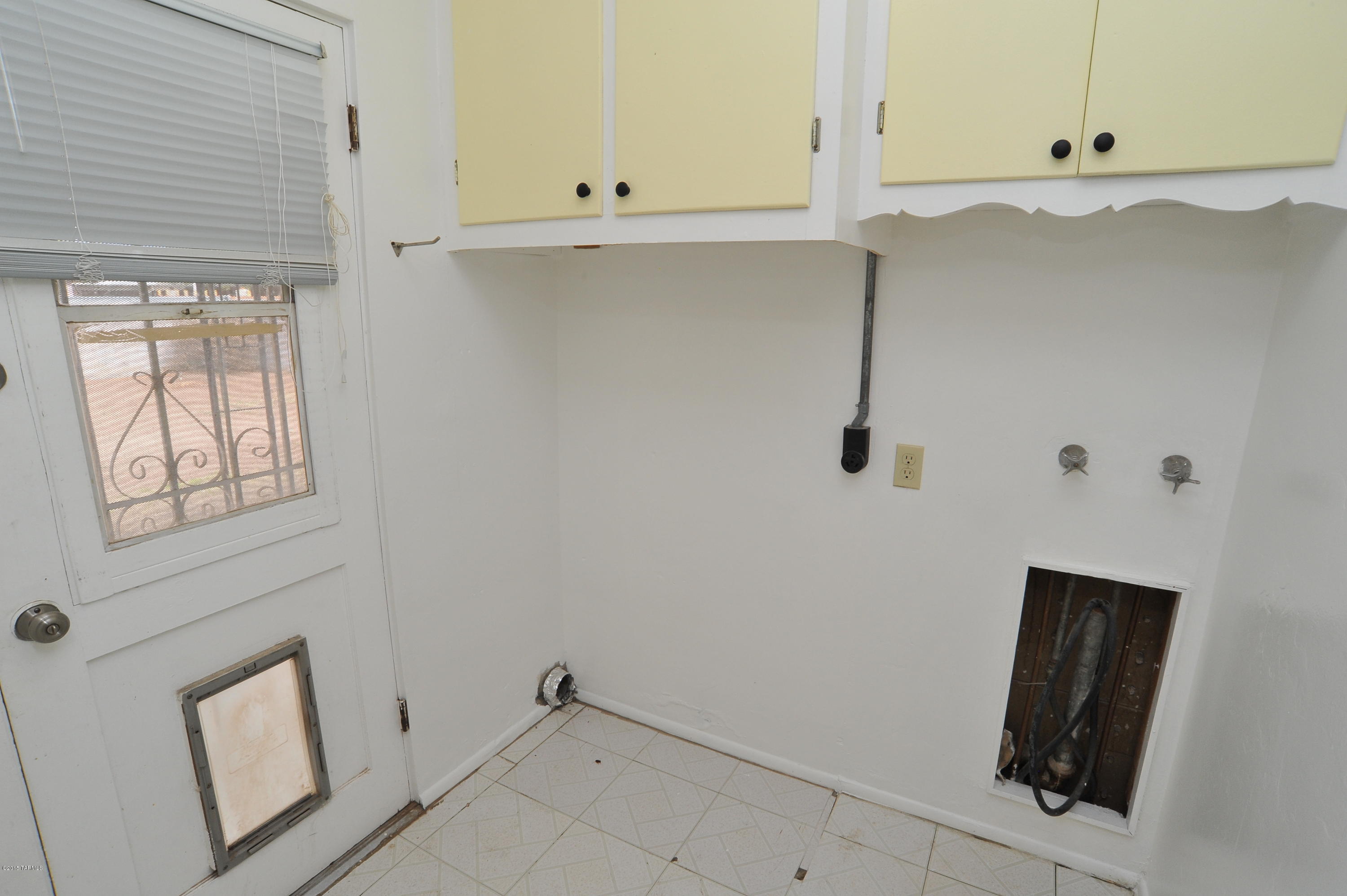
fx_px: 673
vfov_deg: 67.3
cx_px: 674
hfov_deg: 90.0
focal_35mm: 18
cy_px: 448
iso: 1000
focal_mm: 18
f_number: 16
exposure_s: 1/30
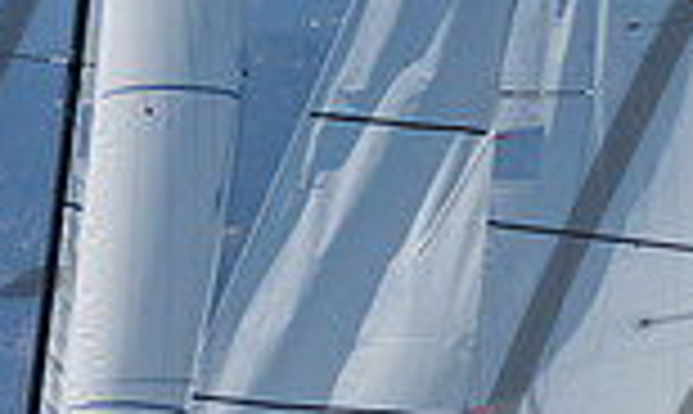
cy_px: 659
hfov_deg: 2.3
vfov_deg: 1.3
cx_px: 961
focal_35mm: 944
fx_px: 17611
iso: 640
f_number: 14
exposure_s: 1/1000
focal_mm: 140
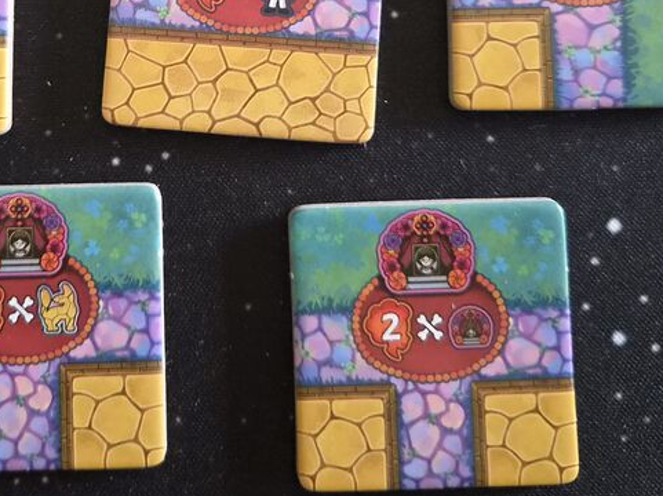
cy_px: 8
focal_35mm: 49
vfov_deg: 28.0
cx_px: 226
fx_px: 938
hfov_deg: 38.5
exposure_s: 1/100
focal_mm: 5.4
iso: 2000
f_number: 1.8
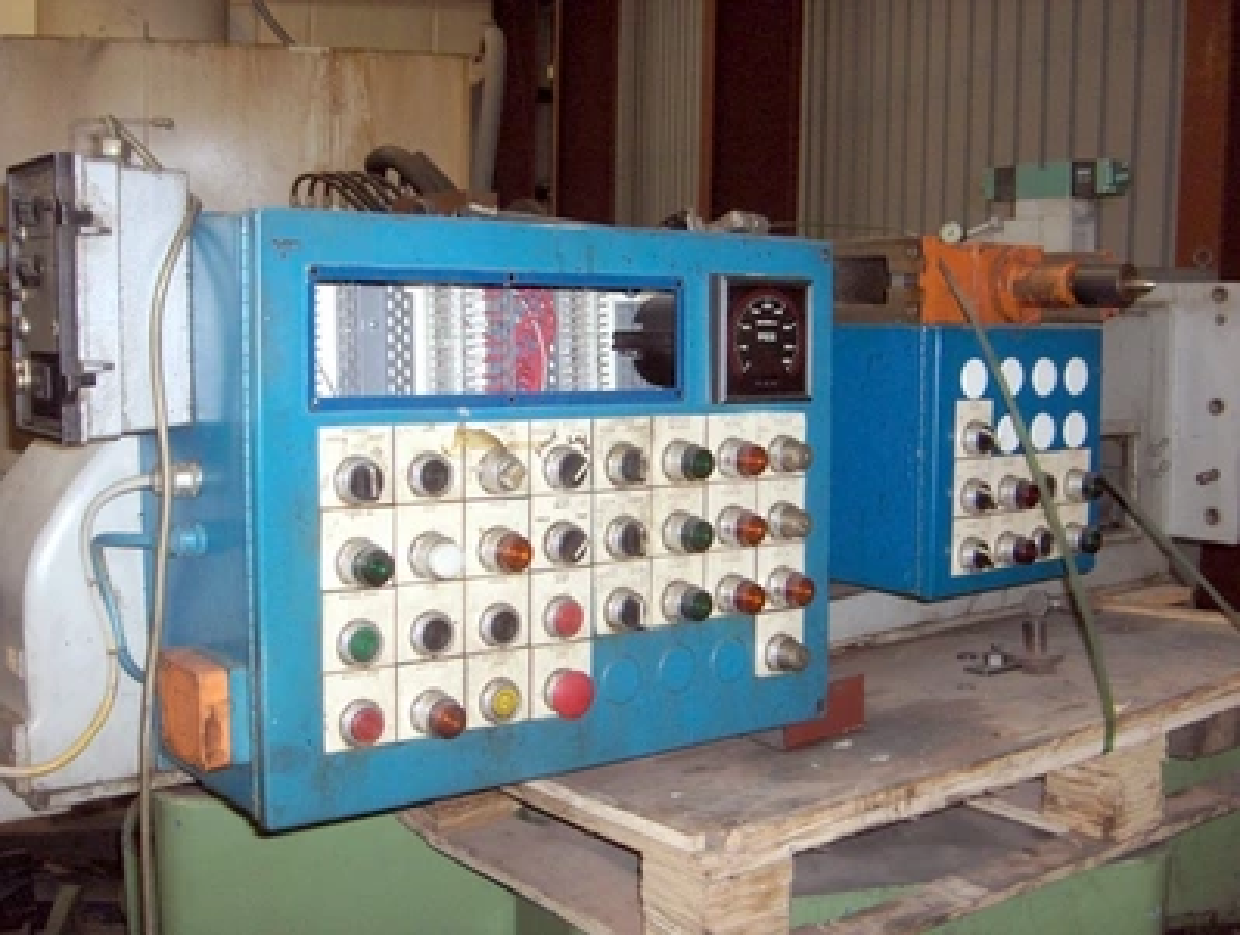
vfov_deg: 36.9
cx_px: 620
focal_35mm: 39
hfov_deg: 47.8
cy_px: 468
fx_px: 1400
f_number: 2.8
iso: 100
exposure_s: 1/60
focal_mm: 8
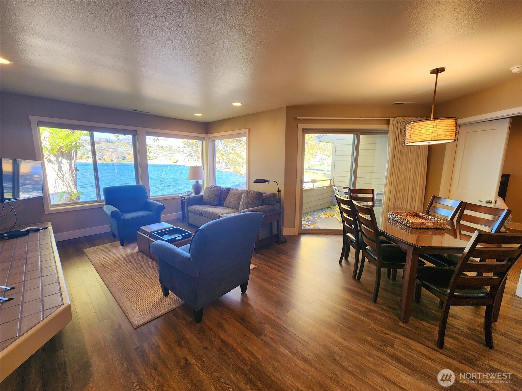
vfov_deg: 89.9
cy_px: 196
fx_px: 196
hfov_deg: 106.2
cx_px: 261
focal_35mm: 13
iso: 100
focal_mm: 2.2
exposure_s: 1/60.2
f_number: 2.2
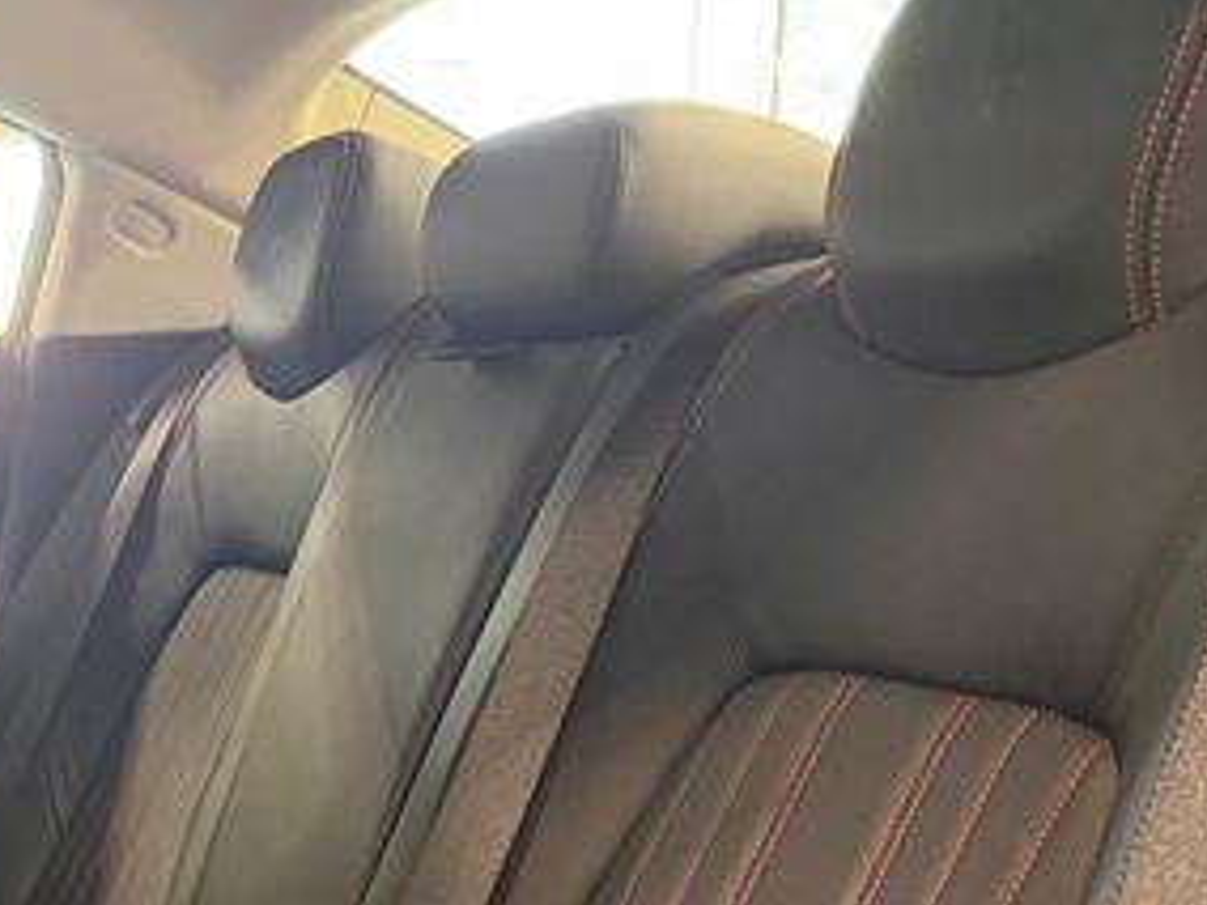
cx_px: 140
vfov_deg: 25.8
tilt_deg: -13.1
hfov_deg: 33.8
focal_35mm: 54
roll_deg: +0.5
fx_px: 1883
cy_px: 875
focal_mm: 6.76
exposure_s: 1/60
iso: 640
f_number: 1.78
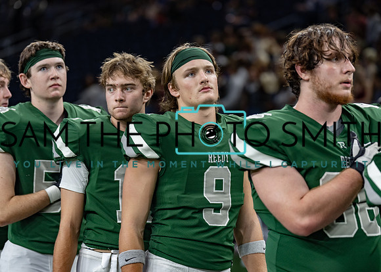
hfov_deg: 14.7
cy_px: 136
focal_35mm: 136
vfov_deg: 10.5
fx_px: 1475
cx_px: 190
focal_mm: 125
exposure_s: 1/320
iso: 1250
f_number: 2.8
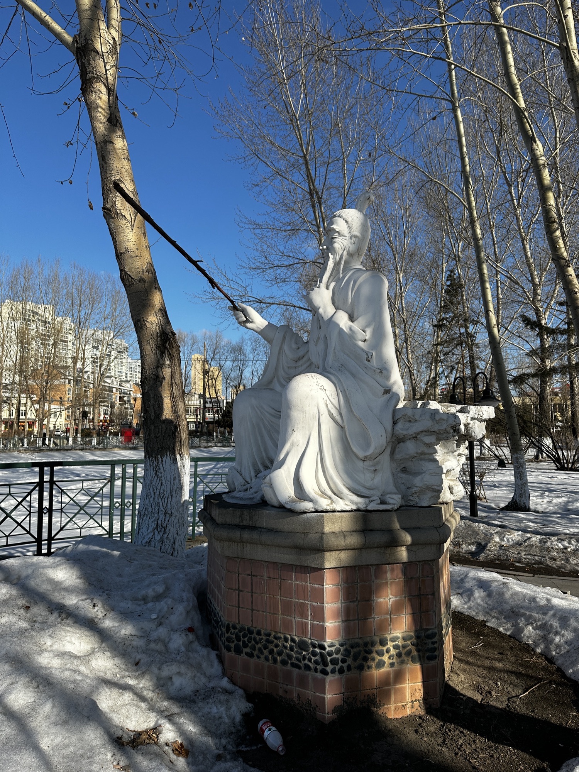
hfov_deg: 56.8
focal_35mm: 24
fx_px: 535
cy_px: 386
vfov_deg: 71.6
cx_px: 290
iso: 80
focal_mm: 6.86
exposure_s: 1/5000
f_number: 1.78
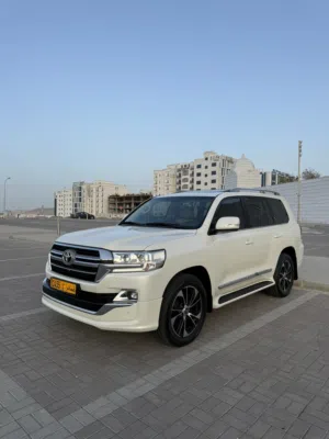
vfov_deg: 71.6
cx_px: 164
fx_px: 304
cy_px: 220
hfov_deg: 56.8
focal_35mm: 24
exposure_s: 1/1493
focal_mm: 6.76
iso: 80
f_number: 1.78
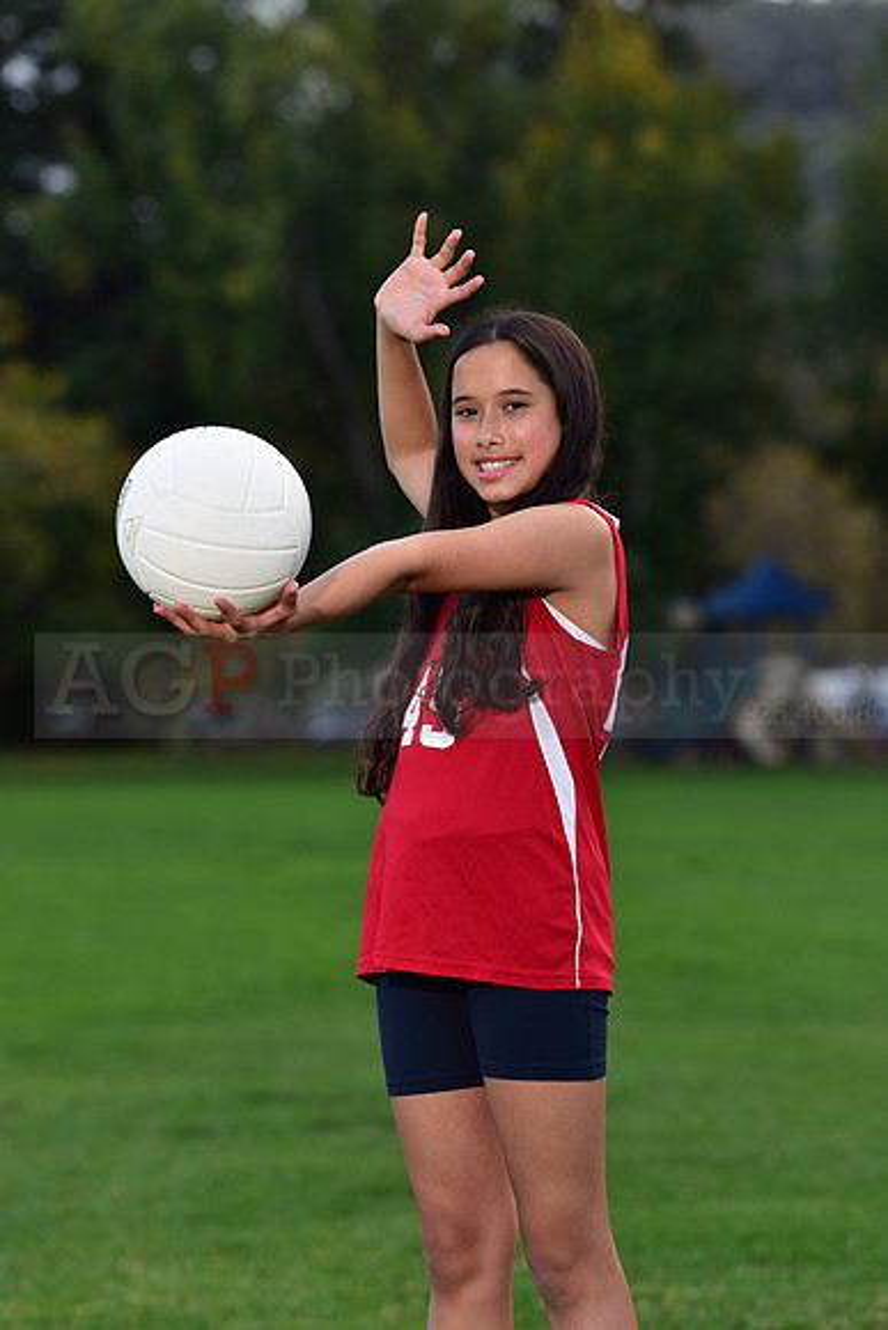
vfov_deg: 14.2
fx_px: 5361
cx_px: 444
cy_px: 665
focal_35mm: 145
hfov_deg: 9.5
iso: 400
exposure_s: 1/320
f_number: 4.5
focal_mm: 145
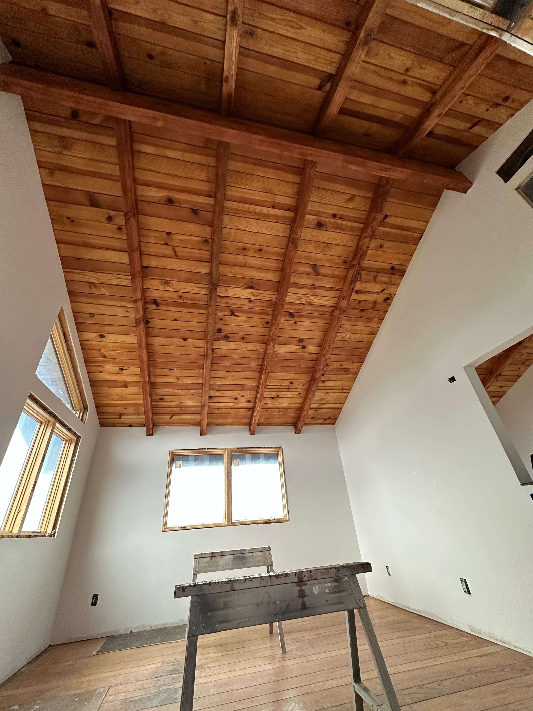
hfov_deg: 85.7
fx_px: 287
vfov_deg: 102.1
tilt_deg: +31.2
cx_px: 266
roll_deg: +3.8
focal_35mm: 14
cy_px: 356
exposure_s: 1/99
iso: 250
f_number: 2.2
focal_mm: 2.22
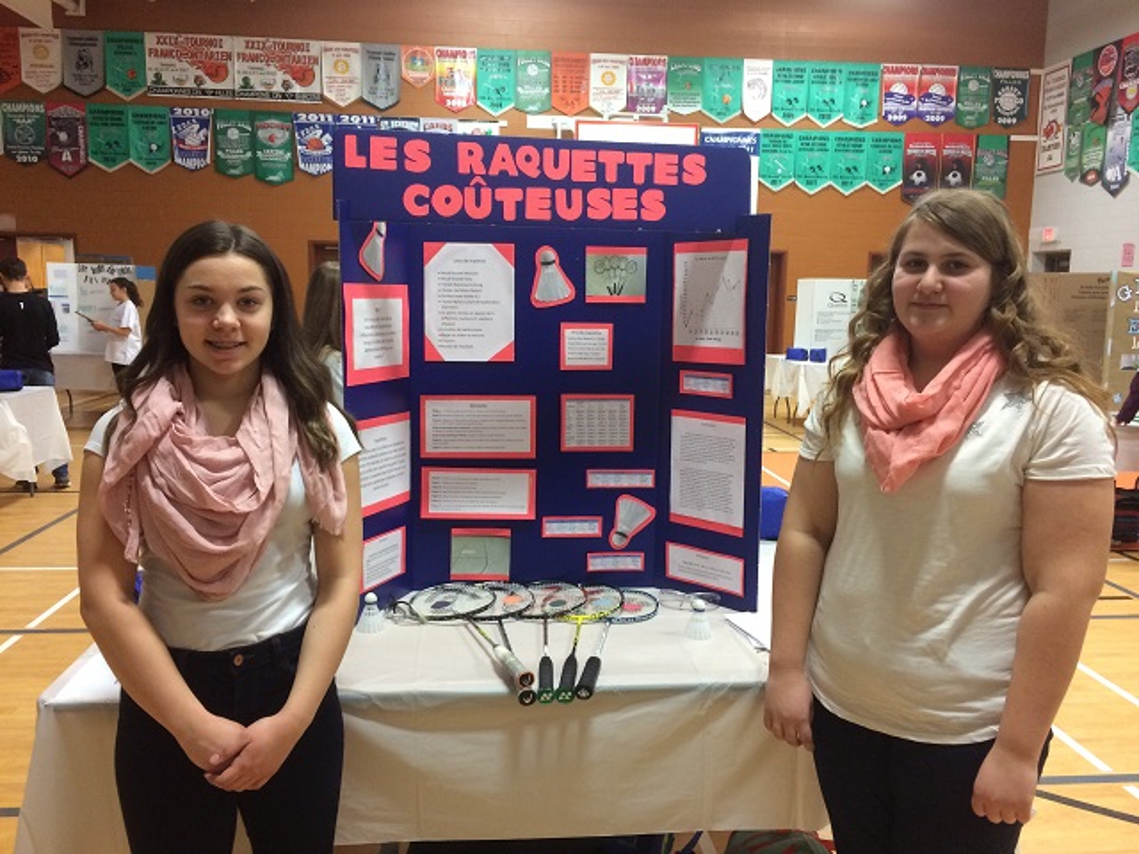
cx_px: 570
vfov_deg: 48.2
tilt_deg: -12.1
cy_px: 427
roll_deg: -0.6
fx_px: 954
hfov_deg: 61.7
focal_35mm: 29
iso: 160
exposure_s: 1/30
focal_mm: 4.15
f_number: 2.2
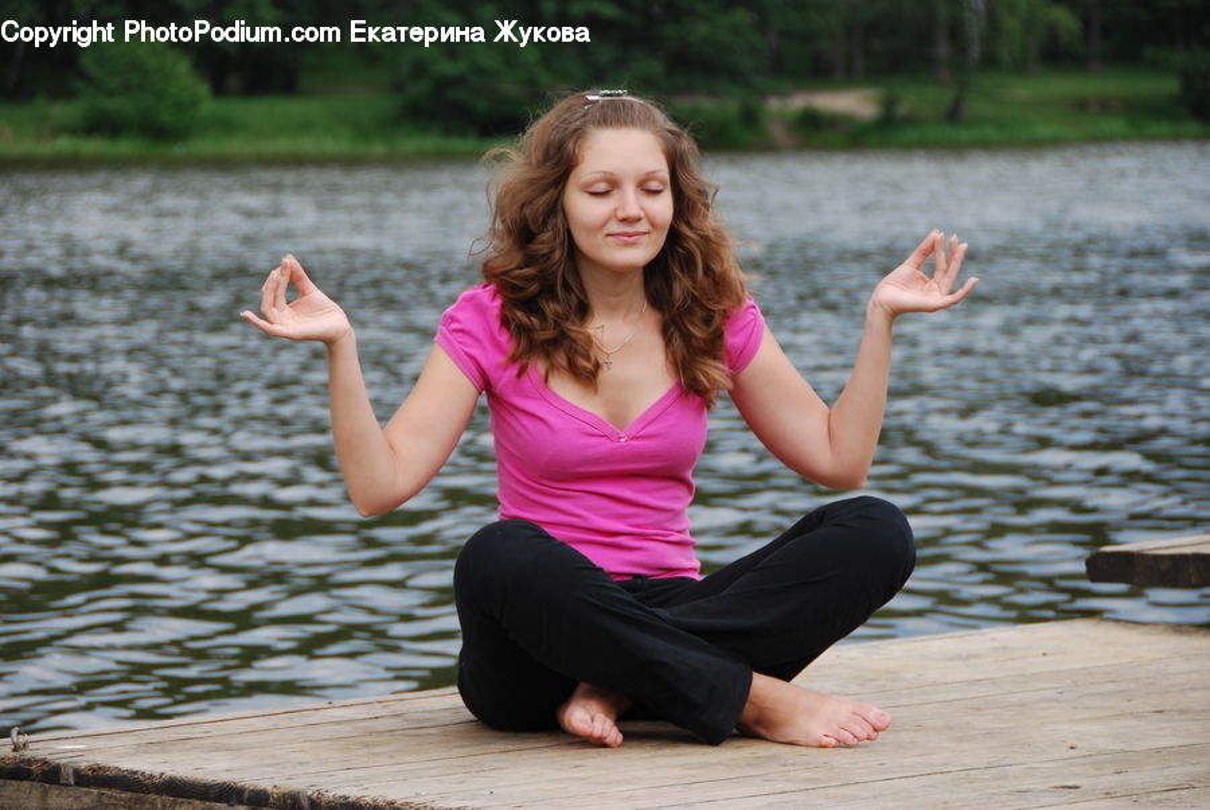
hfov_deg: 14.4
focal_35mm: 142
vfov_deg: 9.6
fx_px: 4794
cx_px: 605
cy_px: 405
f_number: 5.3
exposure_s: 1/400
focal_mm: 95
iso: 200
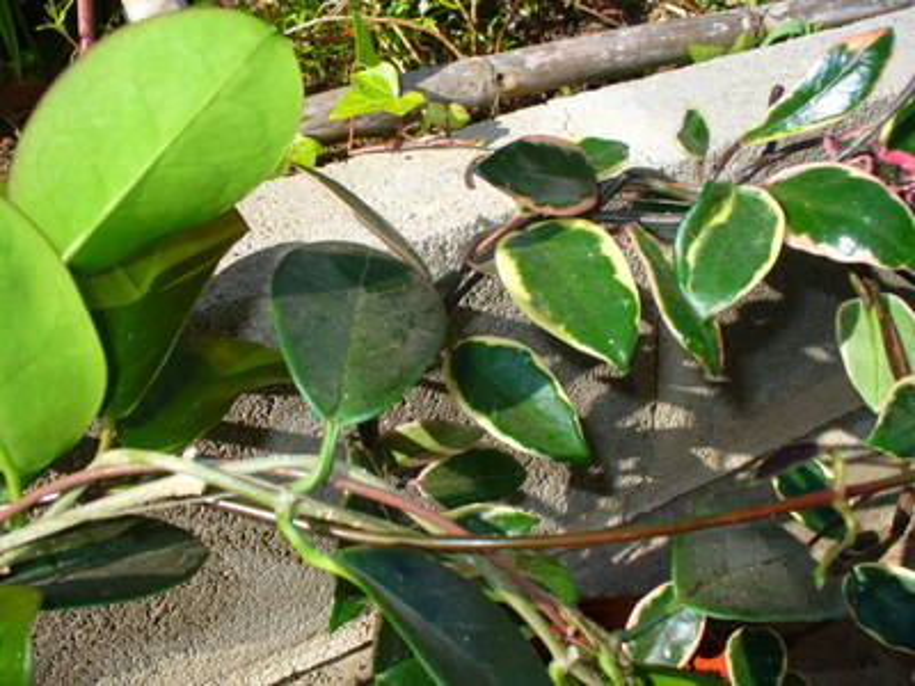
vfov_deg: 38.7
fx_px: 978
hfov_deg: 50.1
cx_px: 458
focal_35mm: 37
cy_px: 343
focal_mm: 6.1
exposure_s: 1/250
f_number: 5.6
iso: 80
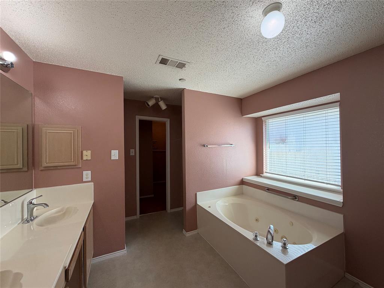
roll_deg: +0.6
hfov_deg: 102.1
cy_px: 144
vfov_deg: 85.7
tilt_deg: +0.0
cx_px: 192
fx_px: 155
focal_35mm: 14
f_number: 2.2
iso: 80
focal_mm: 2.22
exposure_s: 1/121
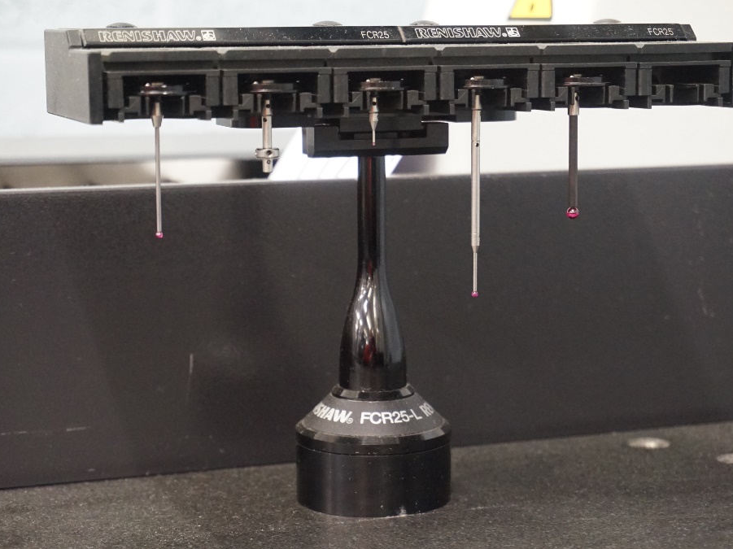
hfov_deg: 23.8
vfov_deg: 18.0
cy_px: 277
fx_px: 1736
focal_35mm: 82
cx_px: 367
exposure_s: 1/40
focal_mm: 50
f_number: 5.6
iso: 3200
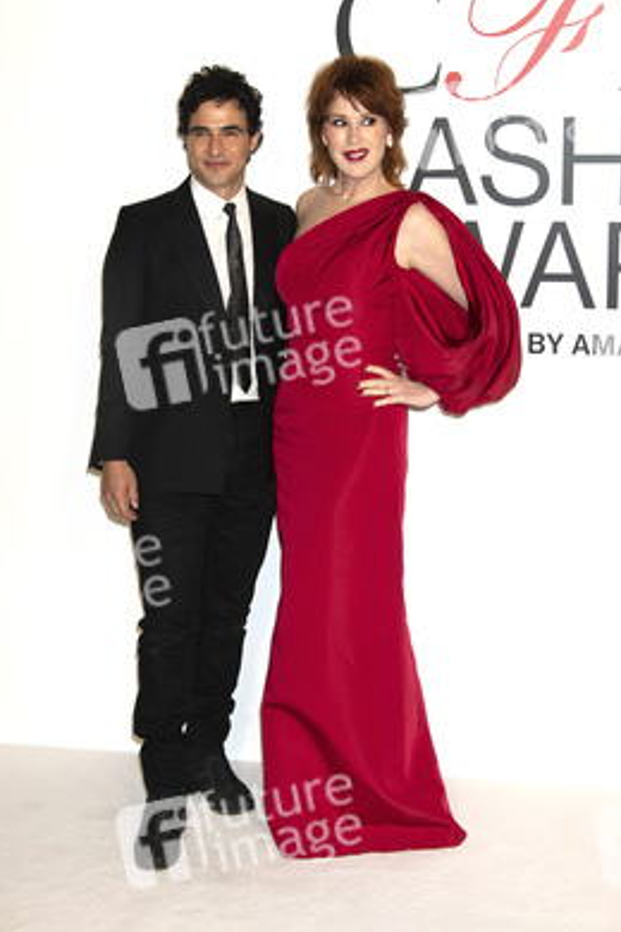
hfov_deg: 32.6
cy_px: 473
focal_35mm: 41
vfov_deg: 47.4
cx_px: 308
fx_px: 1061
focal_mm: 40
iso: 400
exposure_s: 1/200
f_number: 5
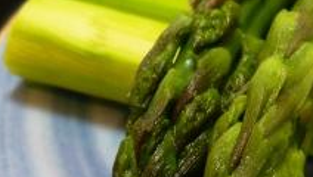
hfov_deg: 23.8
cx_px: 317
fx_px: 707
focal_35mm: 85
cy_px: 111
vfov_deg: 14.3
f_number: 2.8
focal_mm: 6.1
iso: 200
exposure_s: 1/13
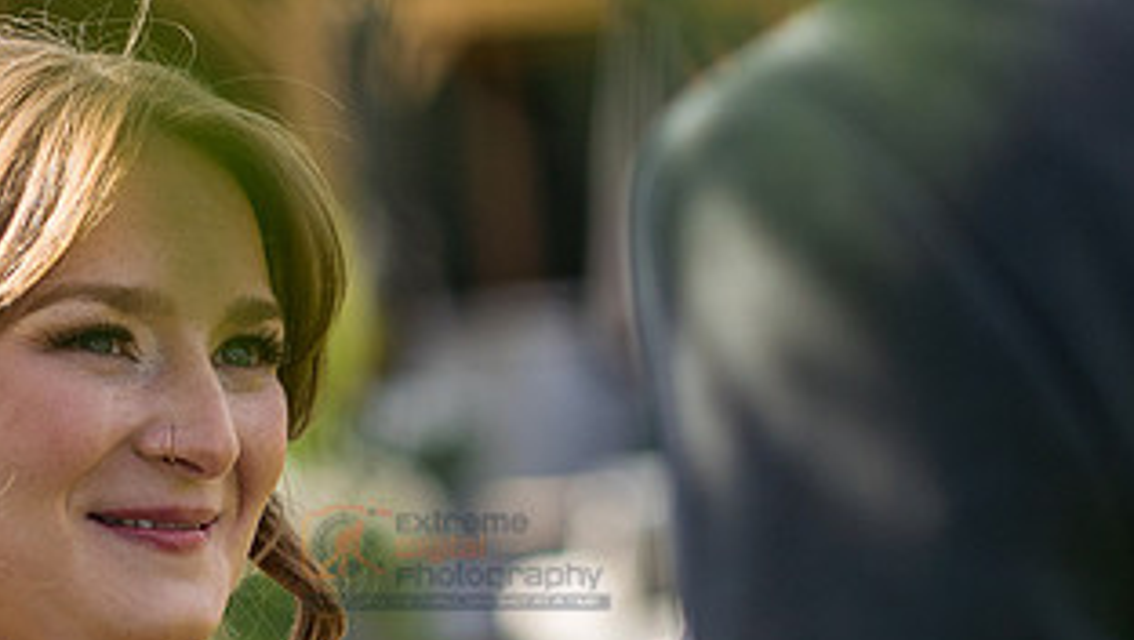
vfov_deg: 4.9
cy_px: 555
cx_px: 458
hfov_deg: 8.7
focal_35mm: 247
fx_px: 7432
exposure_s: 1/3200
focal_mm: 85
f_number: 2.8
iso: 250
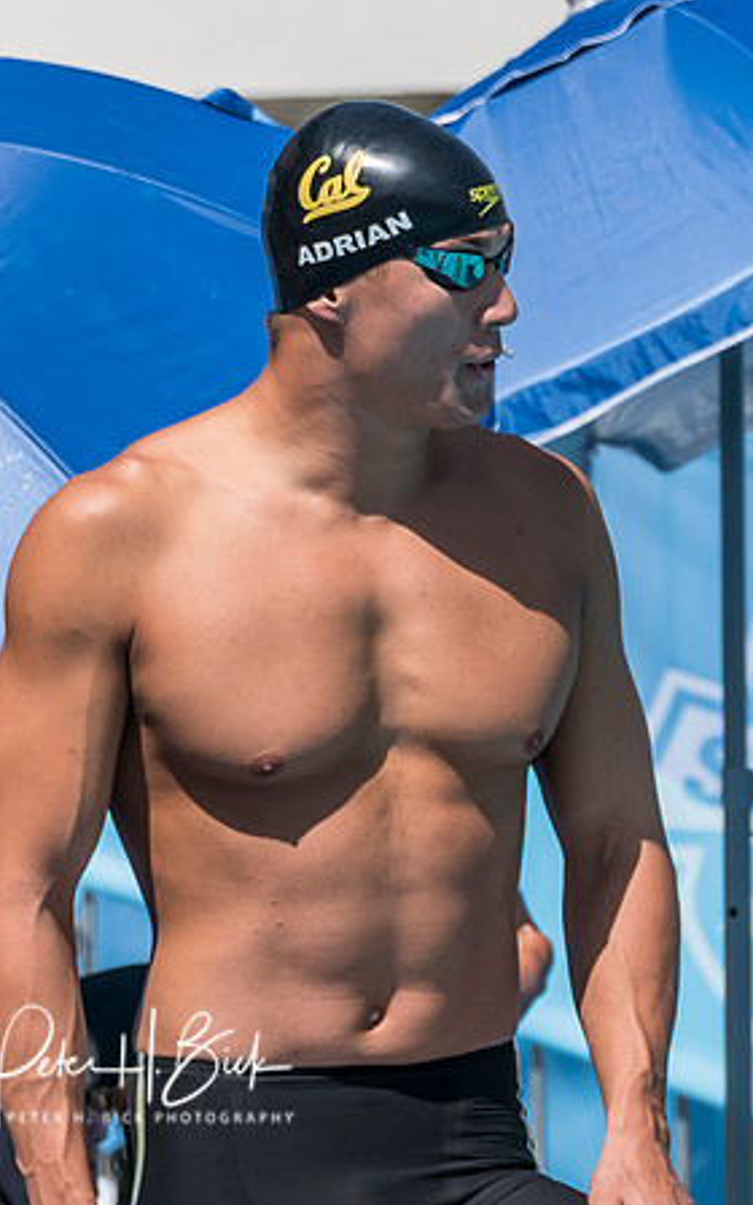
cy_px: 565
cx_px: 281
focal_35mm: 581
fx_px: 19077
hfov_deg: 2.3
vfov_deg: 3.6
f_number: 6.3
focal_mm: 150
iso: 250
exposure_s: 1/1250
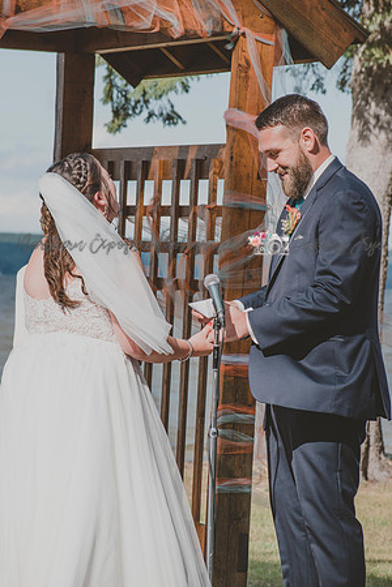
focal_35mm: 202
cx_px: 196
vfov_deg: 10.2
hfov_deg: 6.8
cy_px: 294
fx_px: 3307
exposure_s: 1/1000
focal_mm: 135
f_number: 8
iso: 200
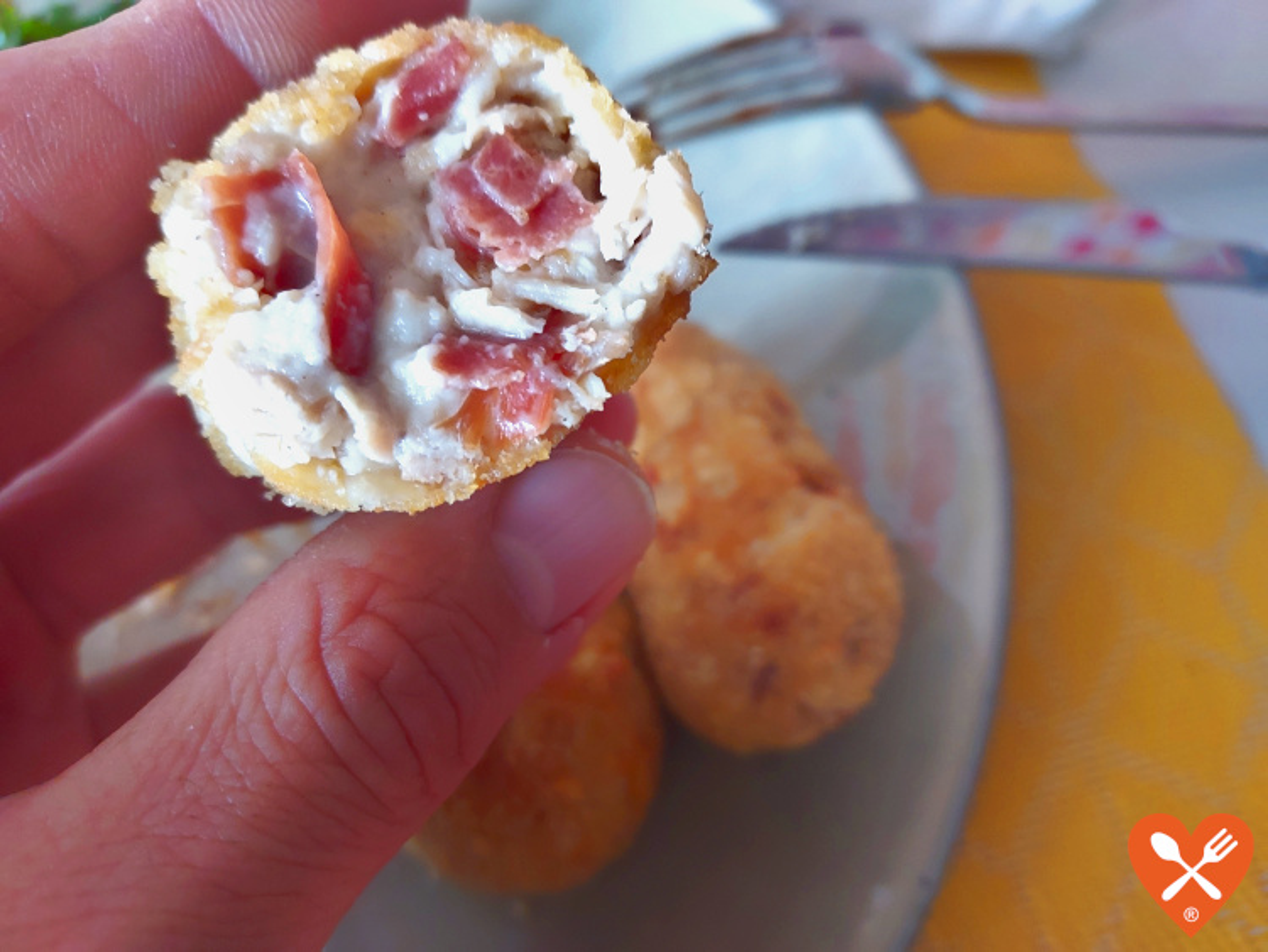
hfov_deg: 71.6
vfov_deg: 56.8
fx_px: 879
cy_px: 476
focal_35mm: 24
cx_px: 634
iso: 400
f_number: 1.8
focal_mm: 4.6
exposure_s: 1/50
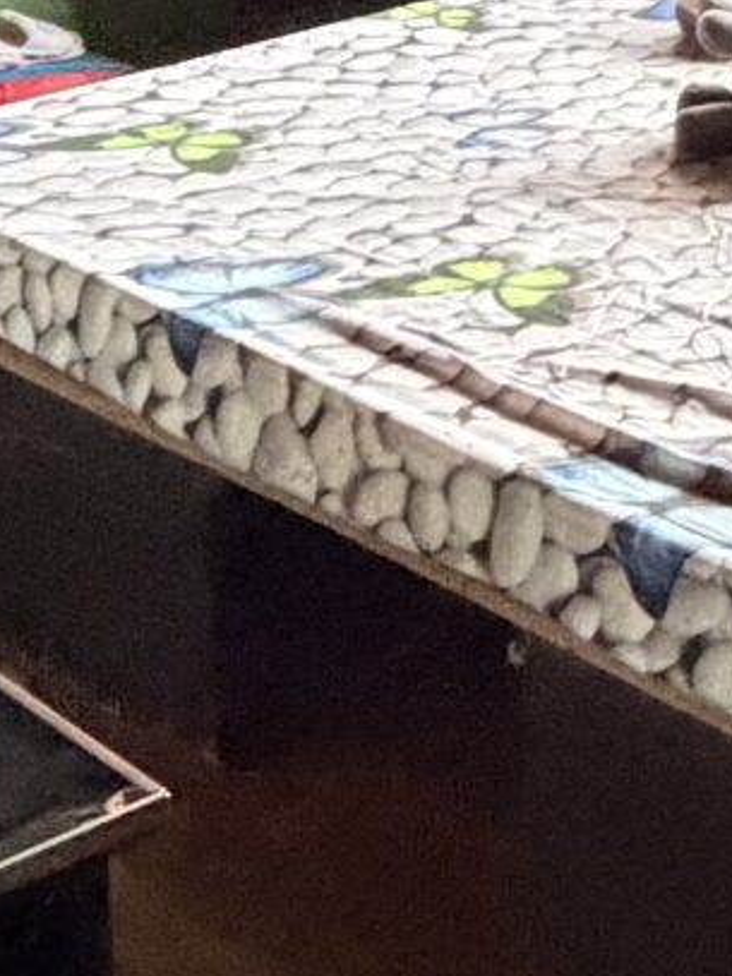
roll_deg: -0.6
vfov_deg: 20.8
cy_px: -197
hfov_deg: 15.9
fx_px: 2482
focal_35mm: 88
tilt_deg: -9.6
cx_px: 974
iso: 1000
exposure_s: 1/60
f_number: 2.2
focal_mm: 2.22
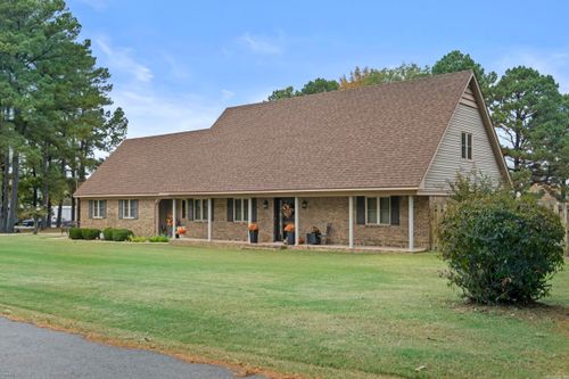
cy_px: 190
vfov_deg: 36.8
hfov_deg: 53.1
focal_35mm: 36
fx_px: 569
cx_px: 284
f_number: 8
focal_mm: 24
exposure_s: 1/100
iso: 200
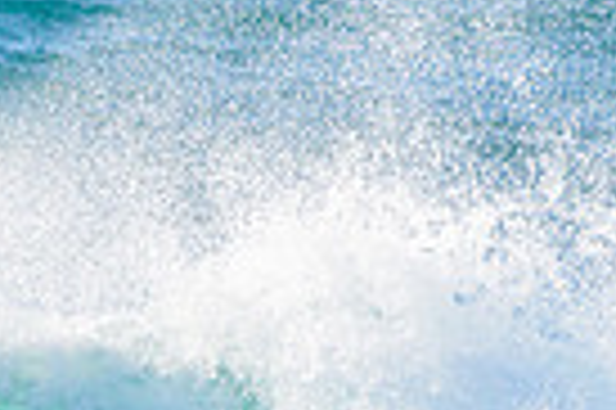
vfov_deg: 0.5
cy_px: 648
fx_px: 44504
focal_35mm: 2604
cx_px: -196
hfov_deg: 0.8
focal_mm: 500
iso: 250
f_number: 5.6
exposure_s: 1/2000
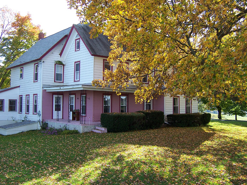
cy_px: 92
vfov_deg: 36.0
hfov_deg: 46.8
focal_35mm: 40
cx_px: 124
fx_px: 285
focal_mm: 6.7
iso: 80
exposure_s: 1/180
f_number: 4
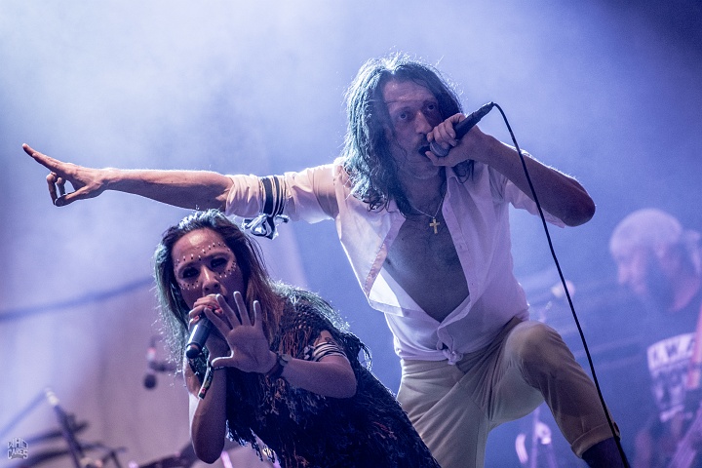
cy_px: 234
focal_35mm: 300
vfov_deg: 4.6
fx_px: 5850
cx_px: 351
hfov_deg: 6.9
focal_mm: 200
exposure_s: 1/100
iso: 640
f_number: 2.8
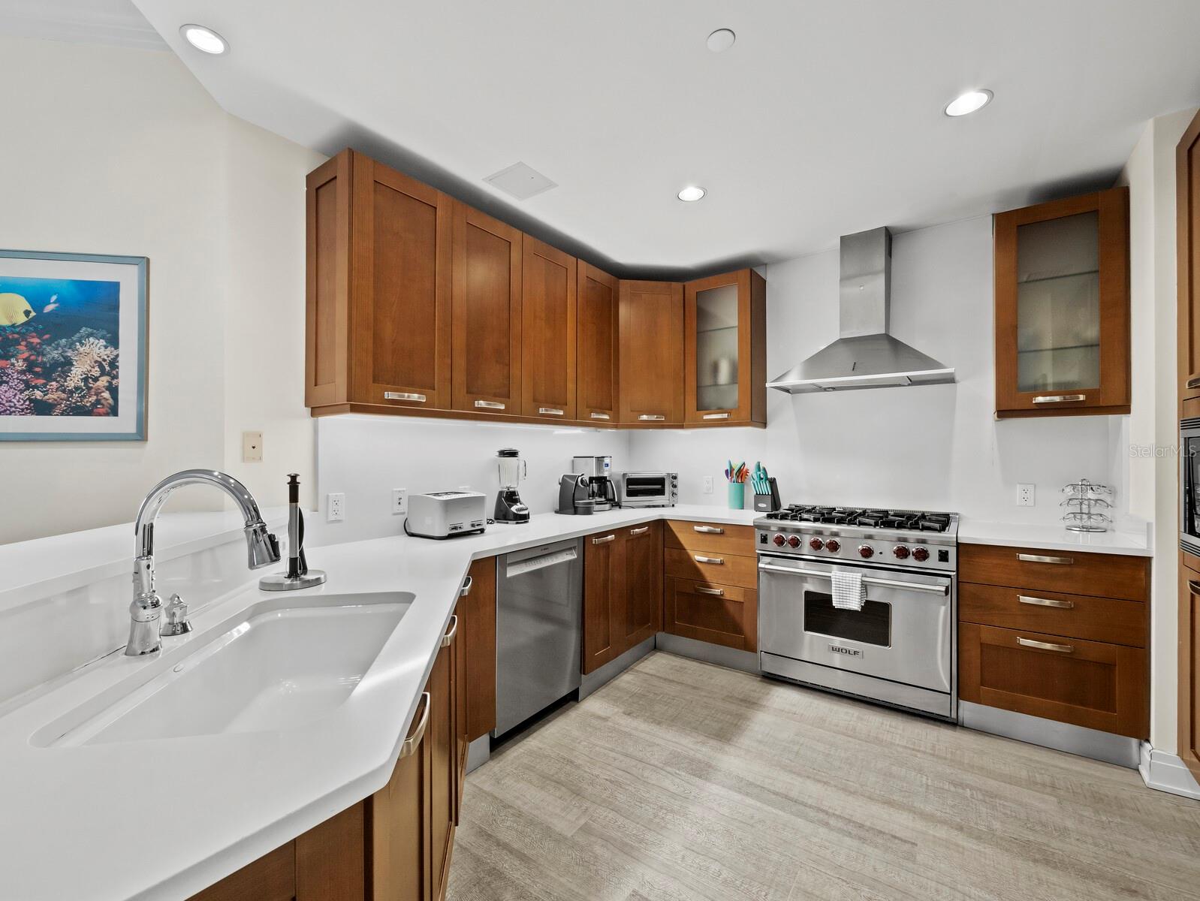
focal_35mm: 14
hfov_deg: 102.0
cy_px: 450
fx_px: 486
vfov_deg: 85.7
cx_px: 600
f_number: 9
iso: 640
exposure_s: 1/5
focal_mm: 7
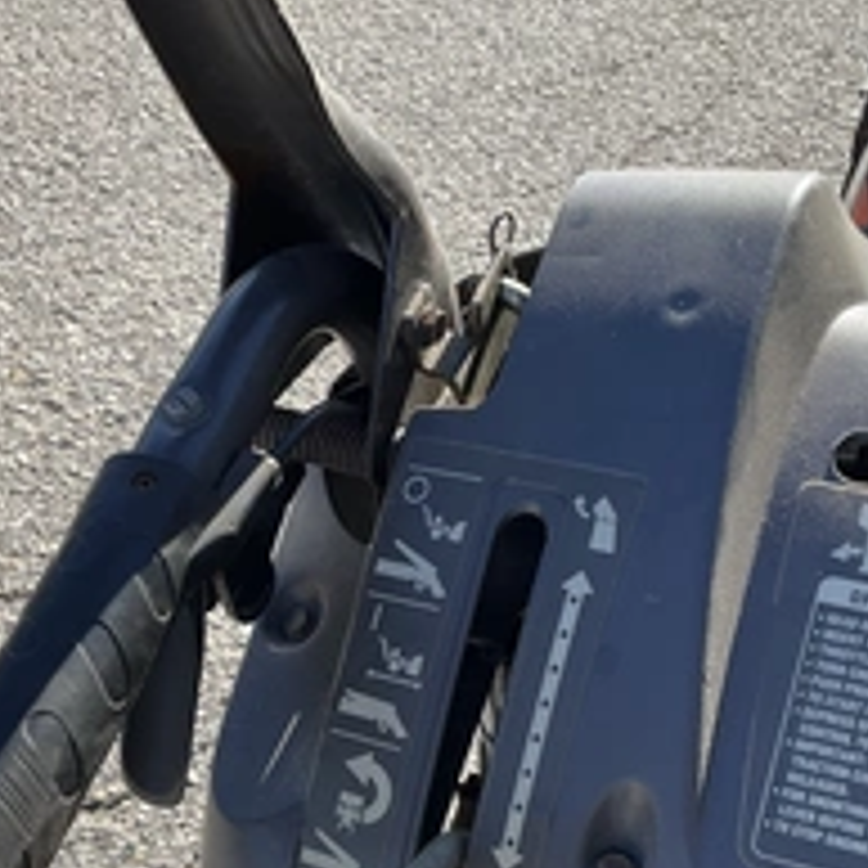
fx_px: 1504
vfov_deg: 31.5
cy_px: 666
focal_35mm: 53
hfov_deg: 32.2
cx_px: 378
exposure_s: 1/657
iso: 25
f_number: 1.8
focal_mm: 3
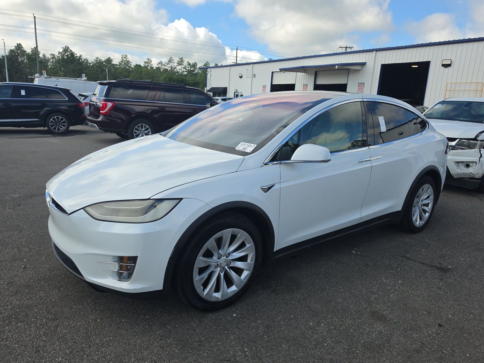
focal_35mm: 23
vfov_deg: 58.9
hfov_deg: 73.9
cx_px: 242
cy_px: 182
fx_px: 322
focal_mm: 6.5
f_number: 1.4
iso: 65
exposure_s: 1/4649
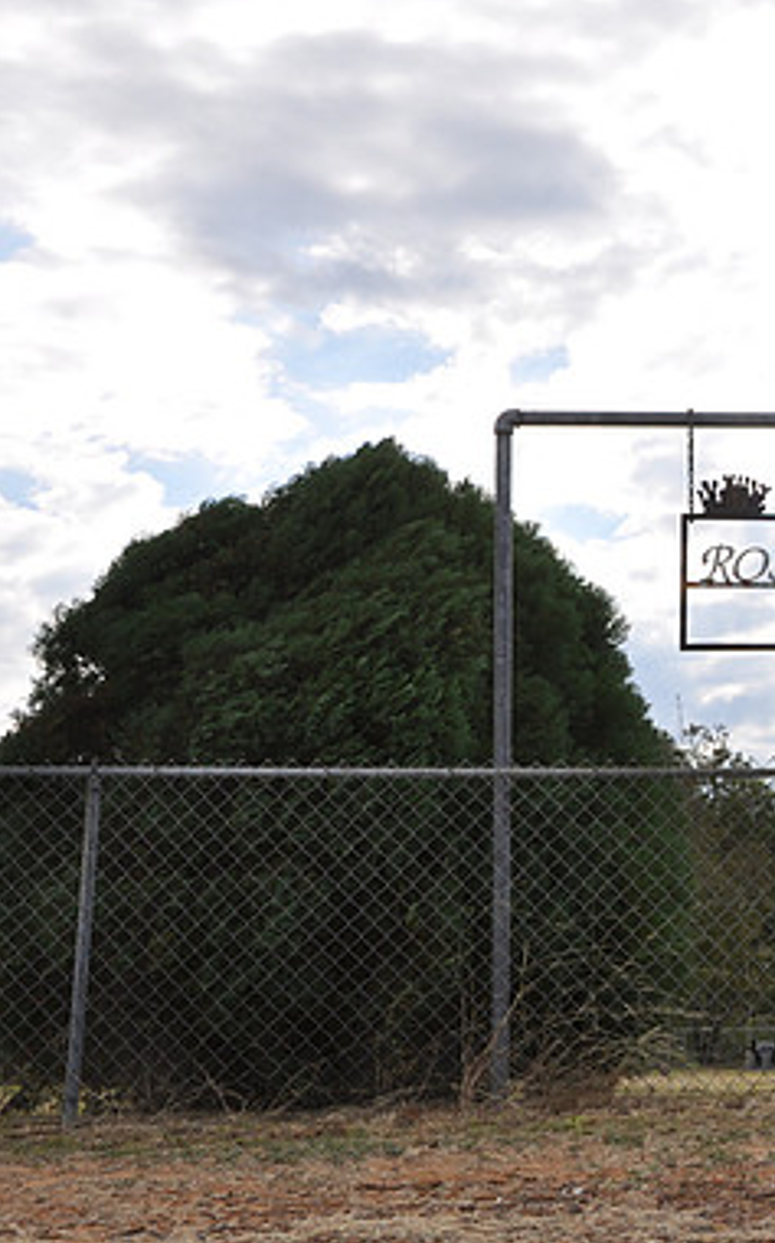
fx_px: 2369
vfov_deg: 29.4
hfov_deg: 17.8
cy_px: 620
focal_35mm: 70
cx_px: 896
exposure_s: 1/200
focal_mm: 30
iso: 200
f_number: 13
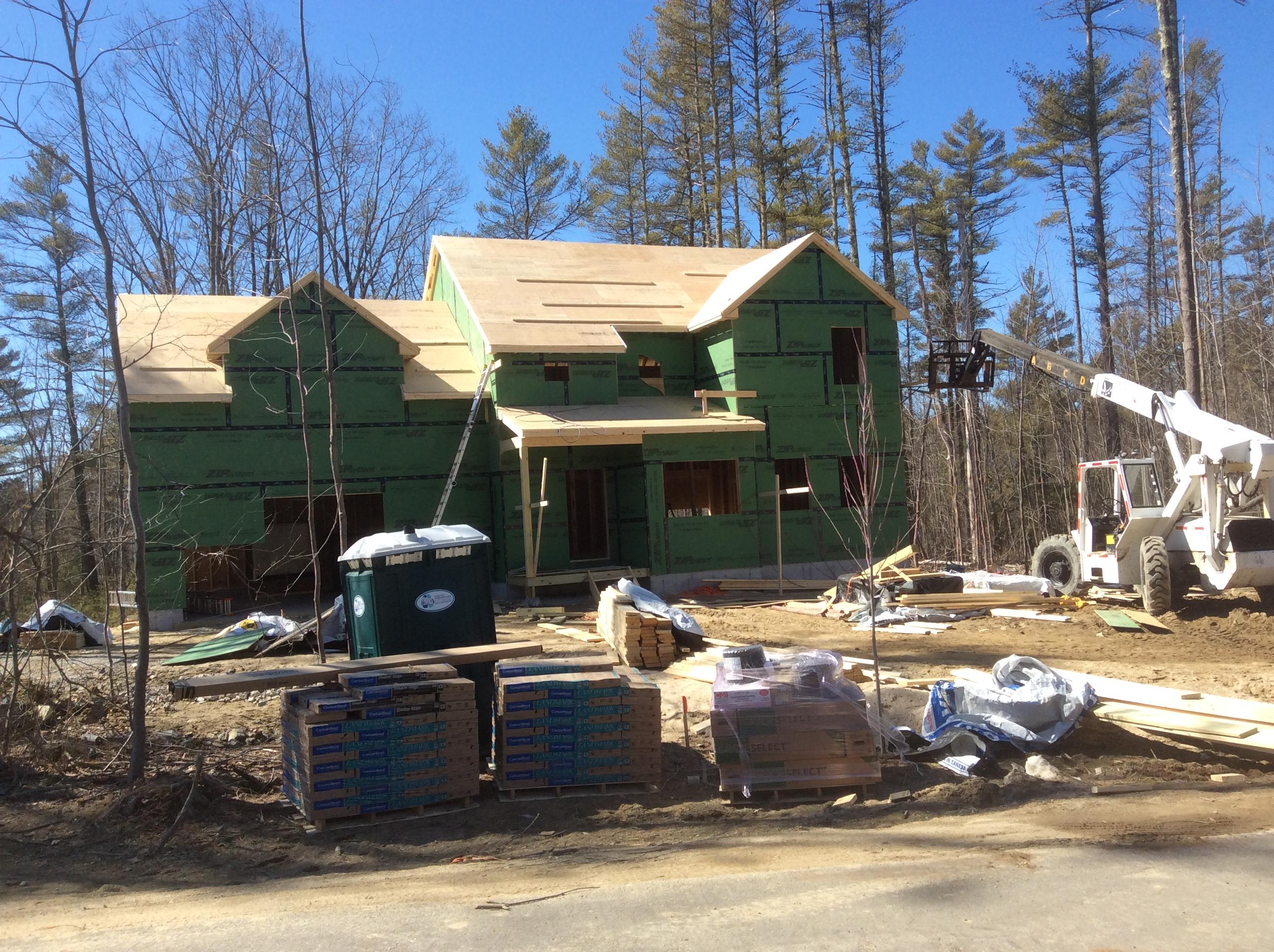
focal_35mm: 32
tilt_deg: +2.8
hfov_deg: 56.9
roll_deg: +1.5
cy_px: 476
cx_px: 637
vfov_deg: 44.1
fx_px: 1176
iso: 32
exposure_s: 1/937
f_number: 2.4
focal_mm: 3.3
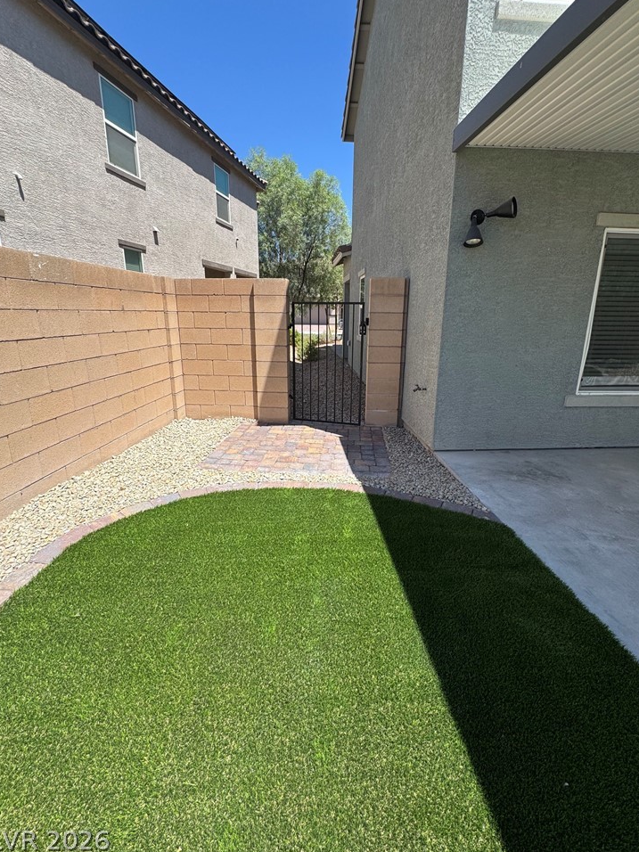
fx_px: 369
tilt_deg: -13.9
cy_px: 405
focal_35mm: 15
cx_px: 324
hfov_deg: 81.7
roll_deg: -0.2
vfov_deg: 98.1
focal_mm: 2.22
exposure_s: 1/1178
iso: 40
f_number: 2.2
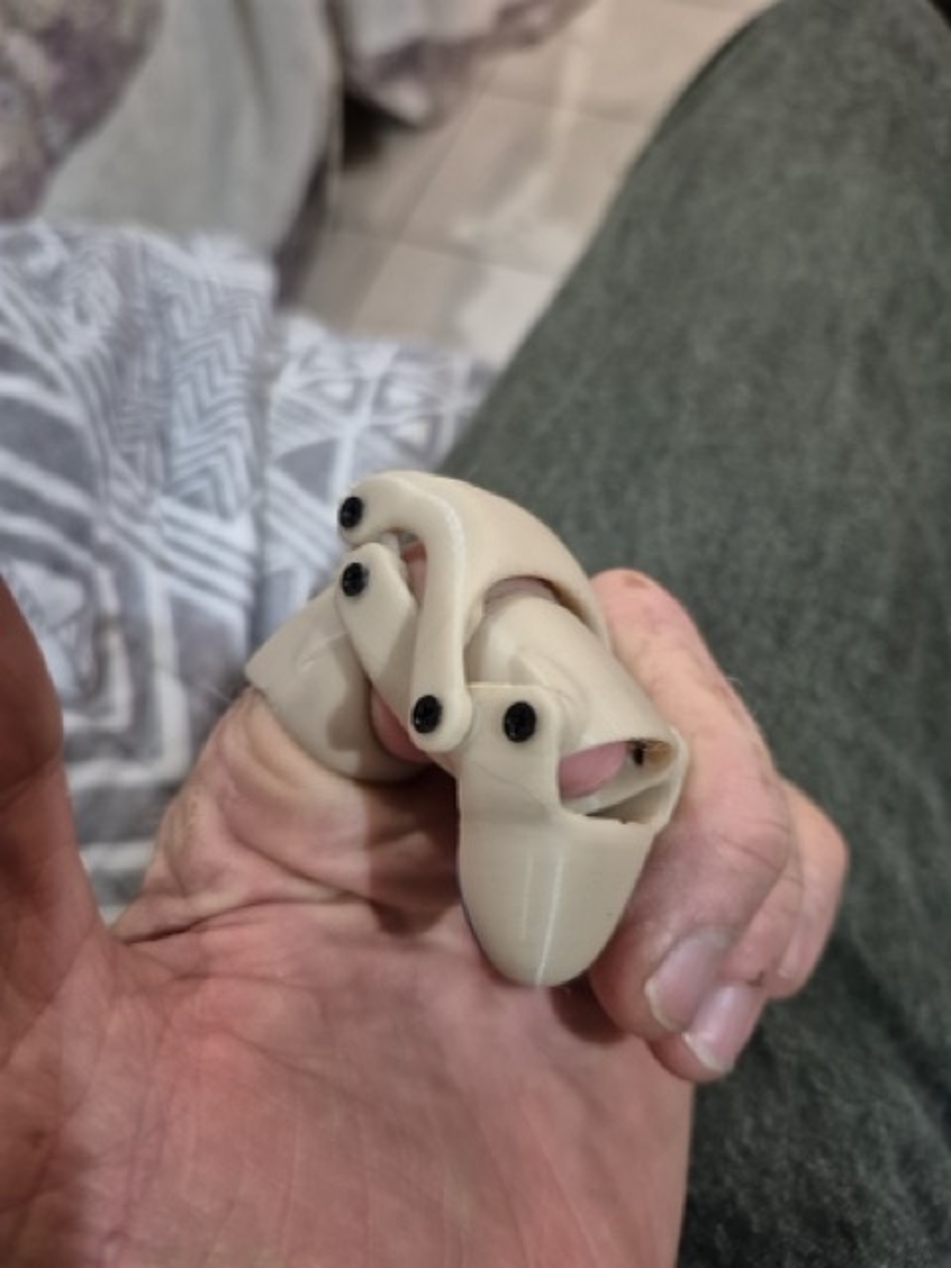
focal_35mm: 23
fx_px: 843
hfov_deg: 58.9
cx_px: 476
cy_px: 634
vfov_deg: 73.9
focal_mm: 5.4
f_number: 1.8
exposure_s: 1/60
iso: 1000
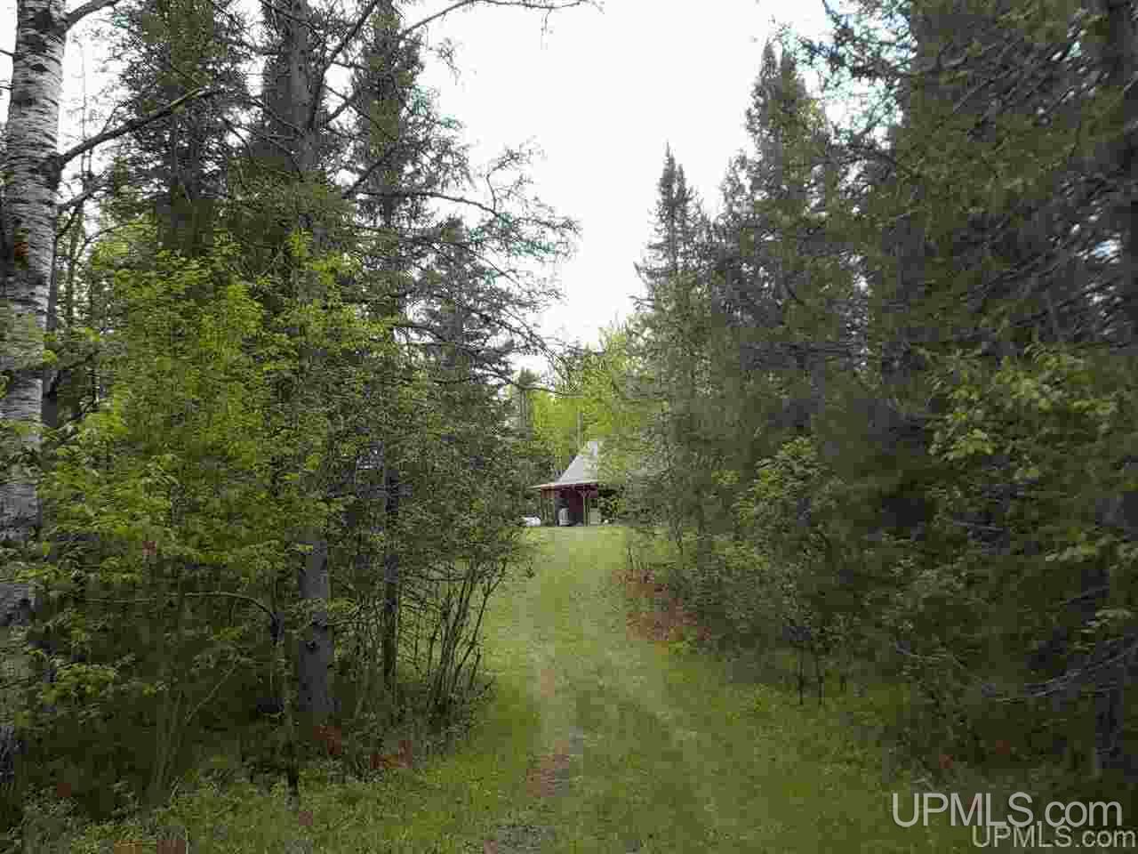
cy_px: 427
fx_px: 986
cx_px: 569
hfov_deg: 60.0
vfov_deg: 46.8
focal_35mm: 30
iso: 125
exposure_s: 1/200
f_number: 3.3
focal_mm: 4.1
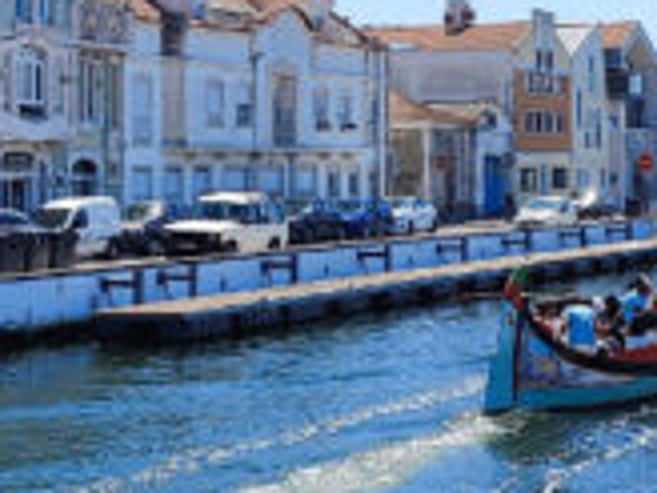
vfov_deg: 13.7
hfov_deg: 18.2
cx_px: 272
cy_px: 134
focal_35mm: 108
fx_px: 2050
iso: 64
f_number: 1.8
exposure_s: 1/2473
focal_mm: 6.06
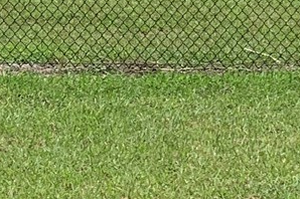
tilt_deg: -6.8
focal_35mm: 186
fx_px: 1548
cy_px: 23
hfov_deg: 11.0
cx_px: -9
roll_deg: -0.8
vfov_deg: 7.3
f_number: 1.8
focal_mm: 4.25
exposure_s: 1/2915
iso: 25
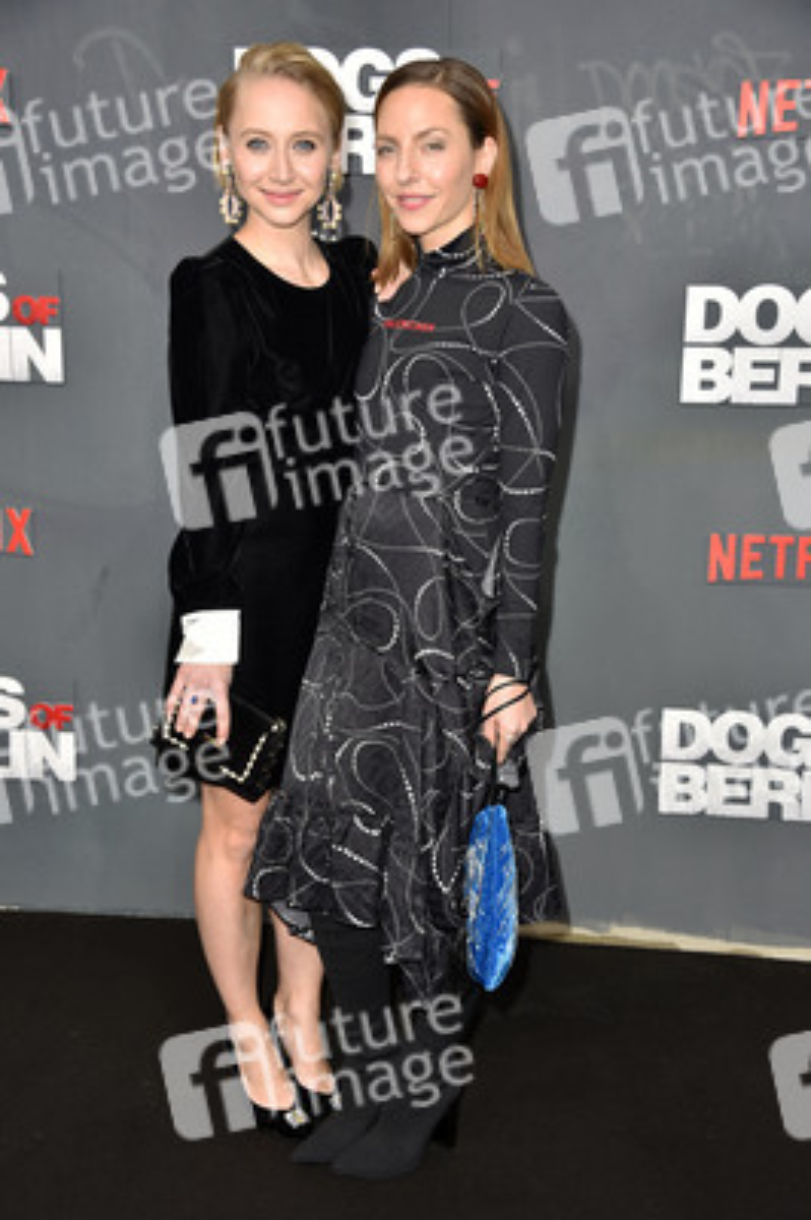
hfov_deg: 28.0
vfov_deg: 41.1
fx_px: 1625
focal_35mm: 48
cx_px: 406
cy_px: 610
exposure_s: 1/200
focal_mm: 48
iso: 250
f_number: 5.6
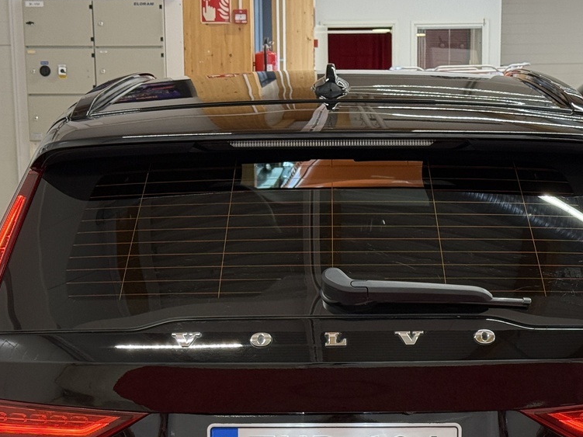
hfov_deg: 21.3
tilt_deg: -11.0
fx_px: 1549
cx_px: 335
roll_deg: +0.5
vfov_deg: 15.8
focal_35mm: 92
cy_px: 402
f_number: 1.78
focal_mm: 6.76
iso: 125
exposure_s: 1/60
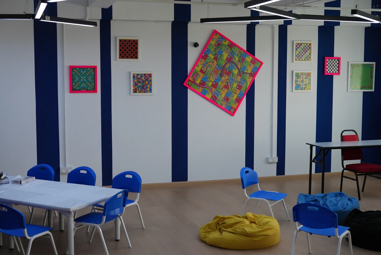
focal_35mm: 50
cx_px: 190
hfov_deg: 39.6
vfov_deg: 27.0
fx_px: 529
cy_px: 128
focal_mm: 50
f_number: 3.2
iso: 1250
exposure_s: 1/160
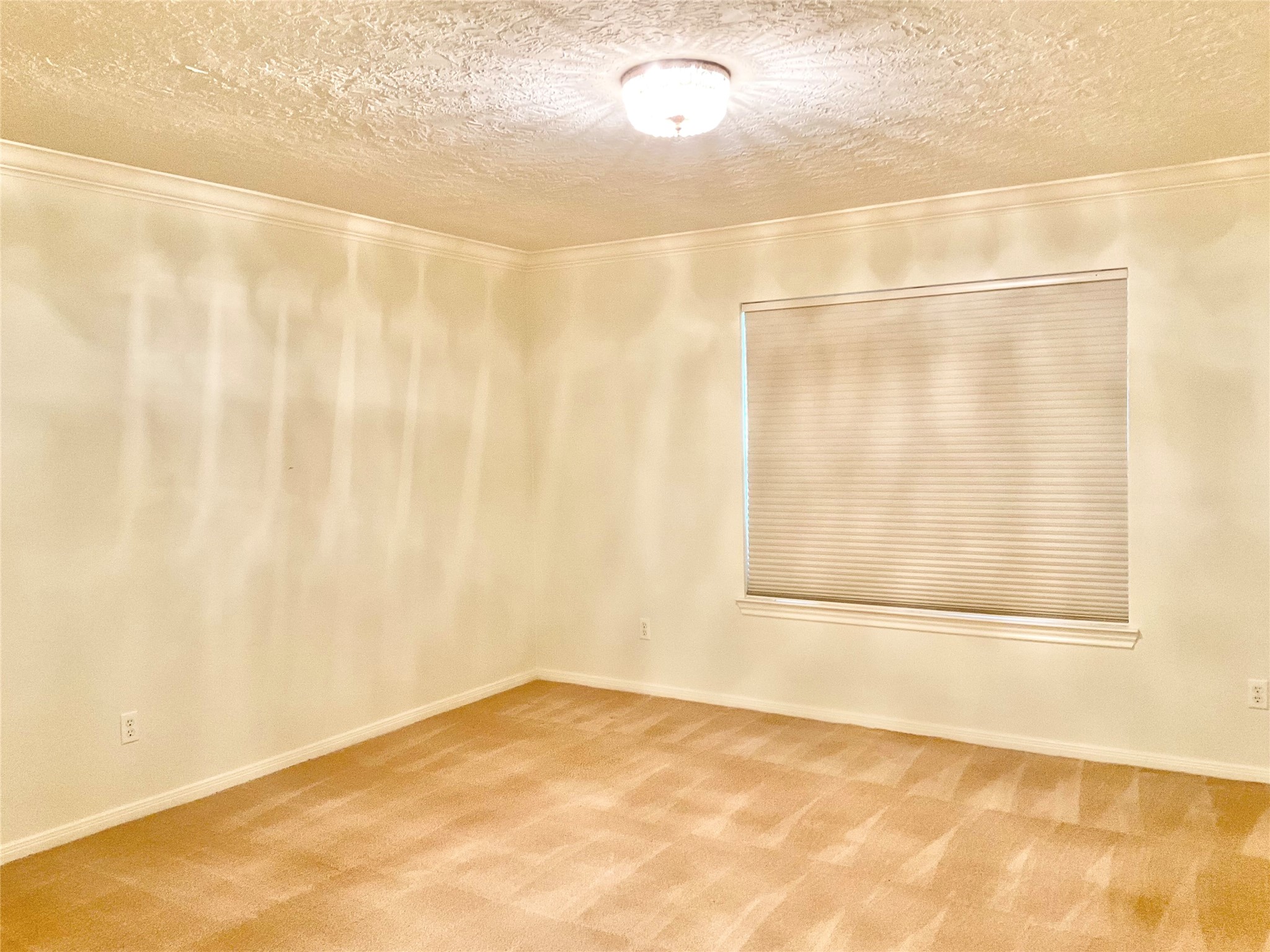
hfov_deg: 61.7
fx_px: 1064
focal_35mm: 29
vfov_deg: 48.2
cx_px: 635
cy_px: 476
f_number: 1.8
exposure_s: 1/40
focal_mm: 3
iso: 200
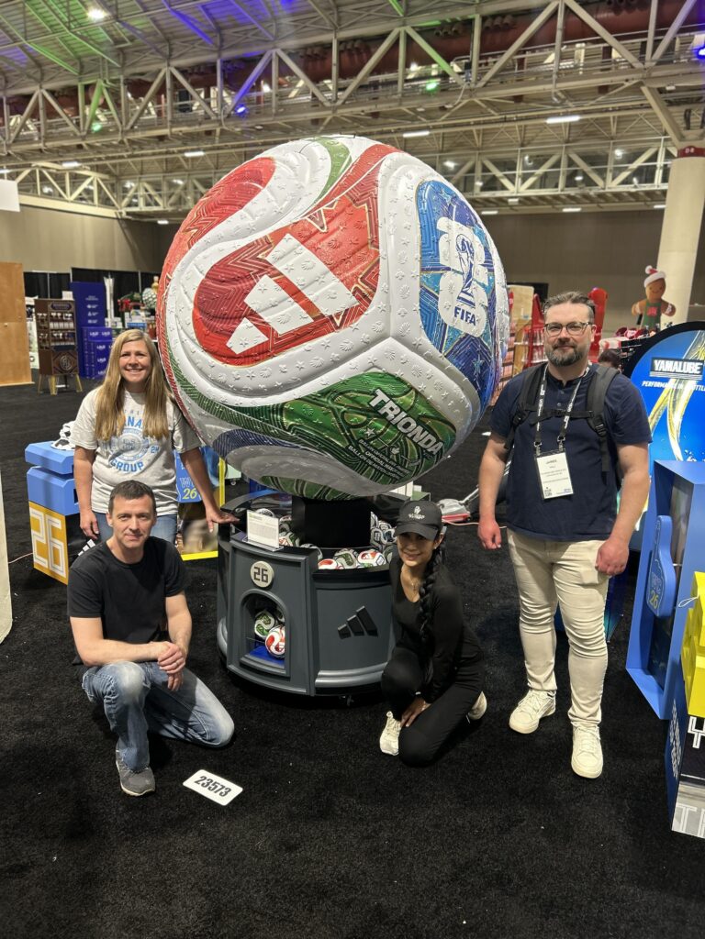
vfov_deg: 67.3
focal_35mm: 26
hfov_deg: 53.1
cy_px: 470
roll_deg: -2.4
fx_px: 706
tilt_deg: -13.4
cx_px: 352
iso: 160
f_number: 1.5
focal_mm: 5.7
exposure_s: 1/60
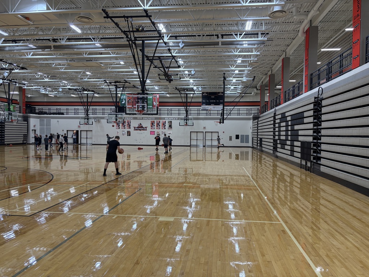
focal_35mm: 26
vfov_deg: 53.1
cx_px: 184
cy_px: 138
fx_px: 277
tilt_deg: -0.7
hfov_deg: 67.3
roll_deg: +0.2
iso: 100
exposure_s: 1/120
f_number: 1.6
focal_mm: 5.96
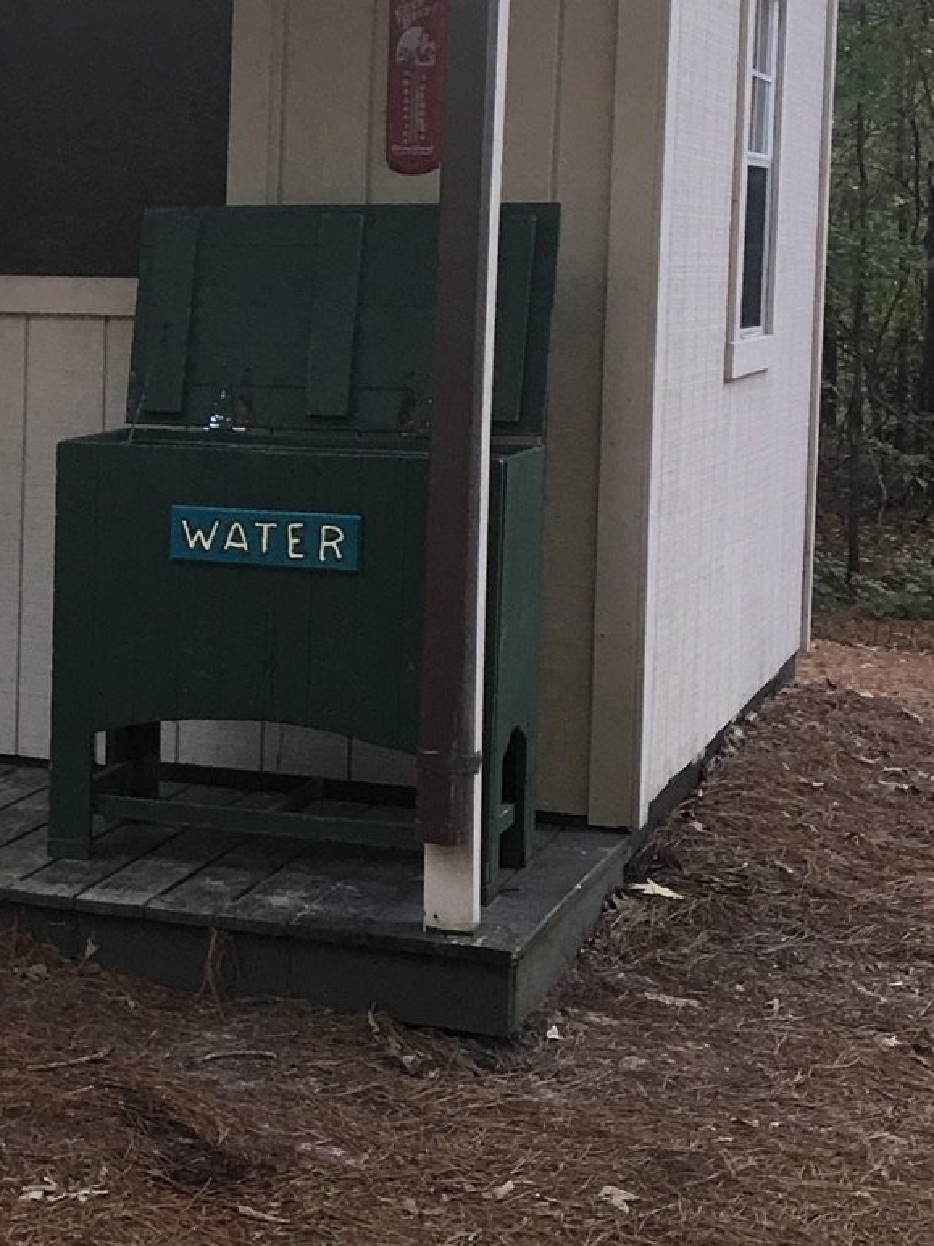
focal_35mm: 77
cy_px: 487
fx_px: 2770
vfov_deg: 25.3
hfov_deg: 18.1
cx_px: -212
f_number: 2.2
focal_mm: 4.15
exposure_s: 1/15
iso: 25
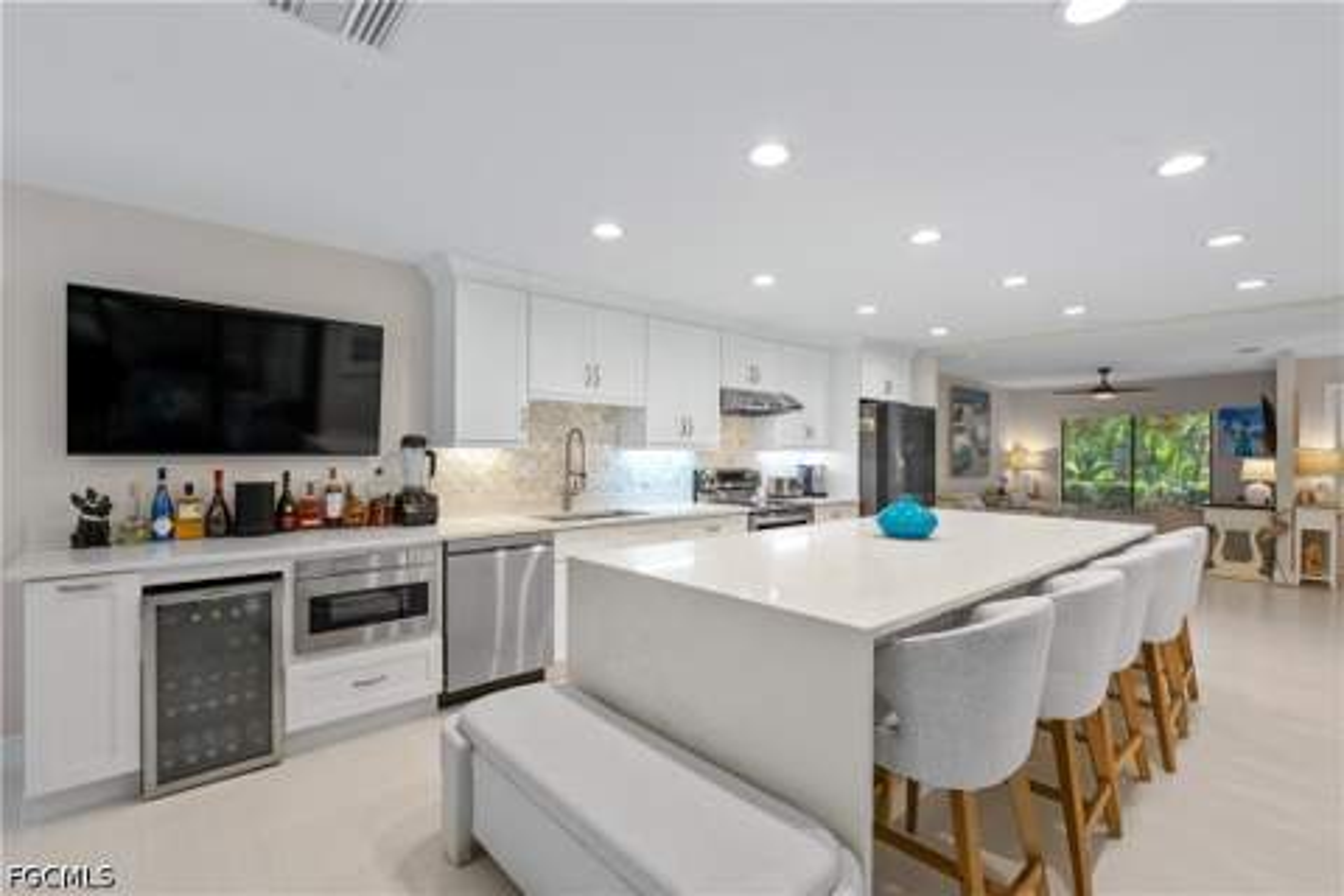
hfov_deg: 96.7
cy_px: 448
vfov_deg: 73.7
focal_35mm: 16
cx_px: 672
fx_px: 597
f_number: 8
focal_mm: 16
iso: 400
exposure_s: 1/30
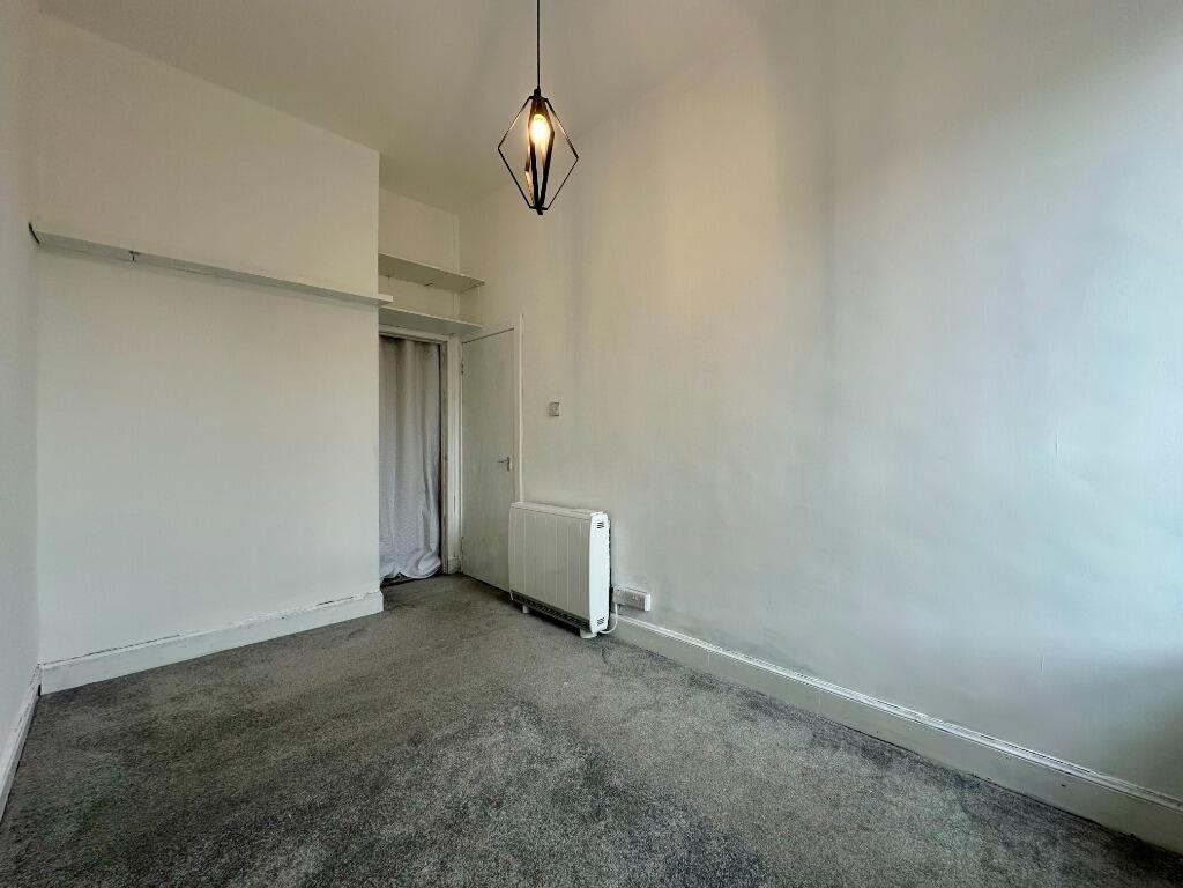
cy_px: 444
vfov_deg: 85.7
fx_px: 478
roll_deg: +0.4
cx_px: 592
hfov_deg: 102.1
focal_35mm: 14
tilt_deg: -1.1
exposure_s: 1/99
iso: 100
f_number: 2.2
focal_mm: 2.22
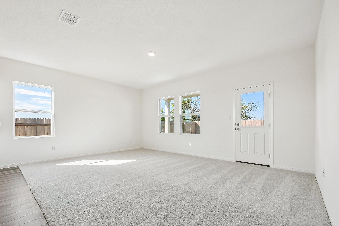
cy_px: 113
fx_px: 141
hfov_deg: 100.4
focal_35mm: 15
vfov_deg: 77.3
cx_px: 170
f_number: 8
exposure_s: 1/160
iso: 400
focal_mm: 10
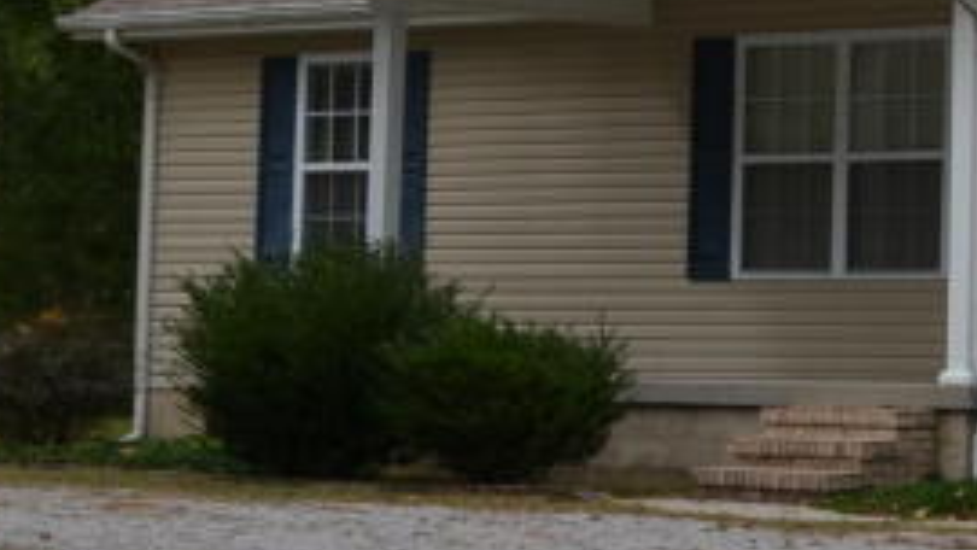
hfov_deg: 12.9
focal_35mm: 161
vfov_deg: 7.5
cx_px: 1277
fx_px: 4172
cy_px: -145
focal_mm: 24
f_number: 8
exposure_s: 1/200
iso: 100
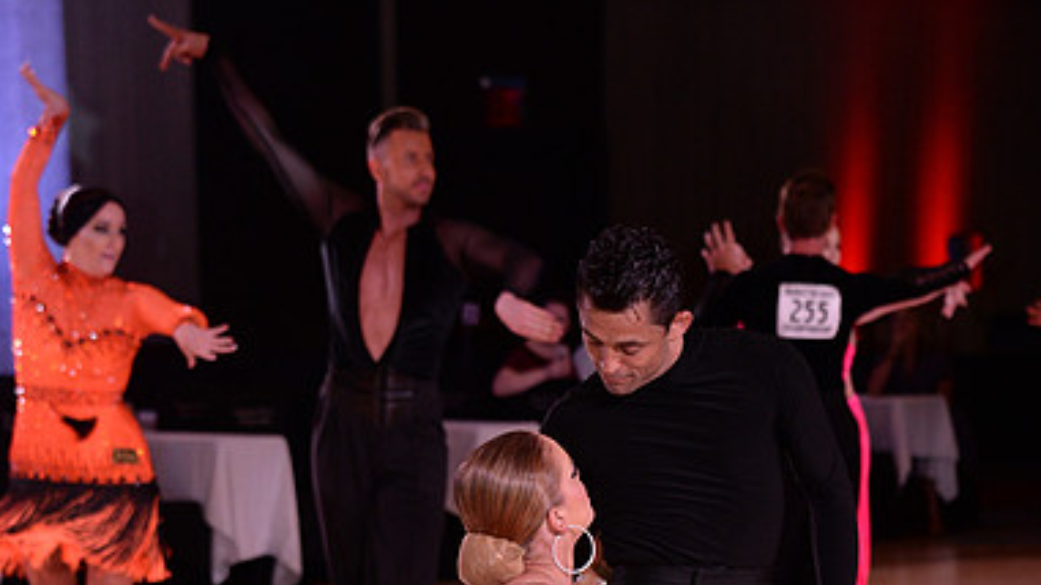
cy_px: 746
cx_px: 520
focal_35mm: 191
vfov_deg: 6.3
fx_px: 5270
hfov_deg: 11.3
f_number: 5.6
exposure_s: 1/250
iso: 2000
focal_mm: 120
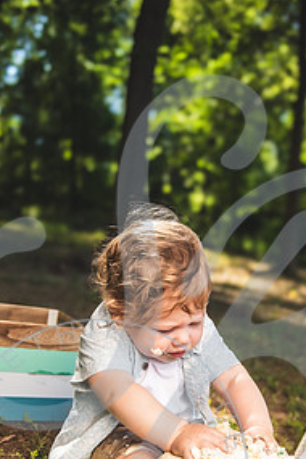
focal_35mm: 49
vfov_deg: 39.2
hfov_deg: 27.5
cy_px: 346
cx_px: 171
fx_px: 625
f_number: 2.8
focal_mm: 31
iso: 100
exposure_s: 1/800
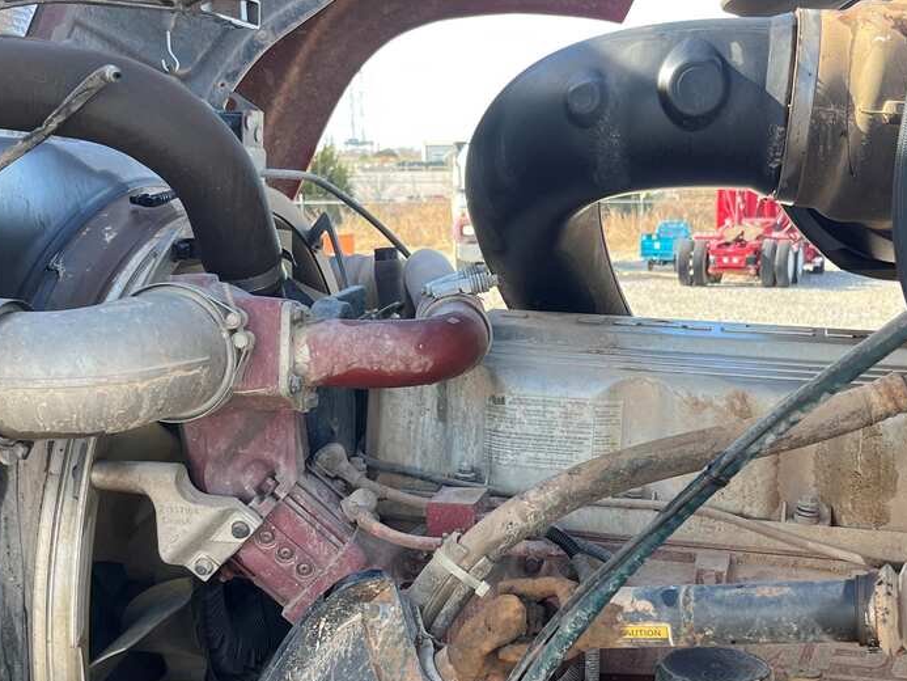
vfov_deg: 26.7
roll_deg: +1.3
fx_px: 1415
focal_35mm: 54
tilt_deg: -14.4
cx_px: 505
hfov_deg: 35.5
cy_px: 517
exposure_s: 1/240
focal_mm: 5.1
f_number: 1.6
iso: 40
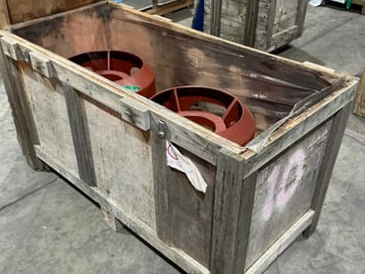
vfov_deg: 37.6
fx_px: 401
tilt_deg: -35.9
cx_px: 175
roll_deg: -0.5
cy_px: 159
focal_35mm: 38
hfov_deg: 49.0
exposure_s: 1/50
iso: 125
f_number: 1.8
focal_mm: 3
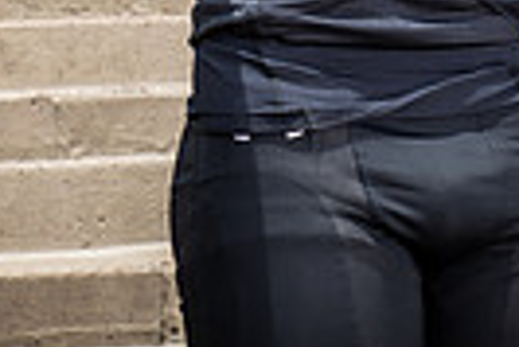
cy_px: -405
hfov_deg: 12.1
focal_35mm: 169
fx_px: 2439
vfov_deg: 7.7
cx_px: 312
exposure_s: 1/500
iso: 100
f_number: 7.1
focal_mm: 50
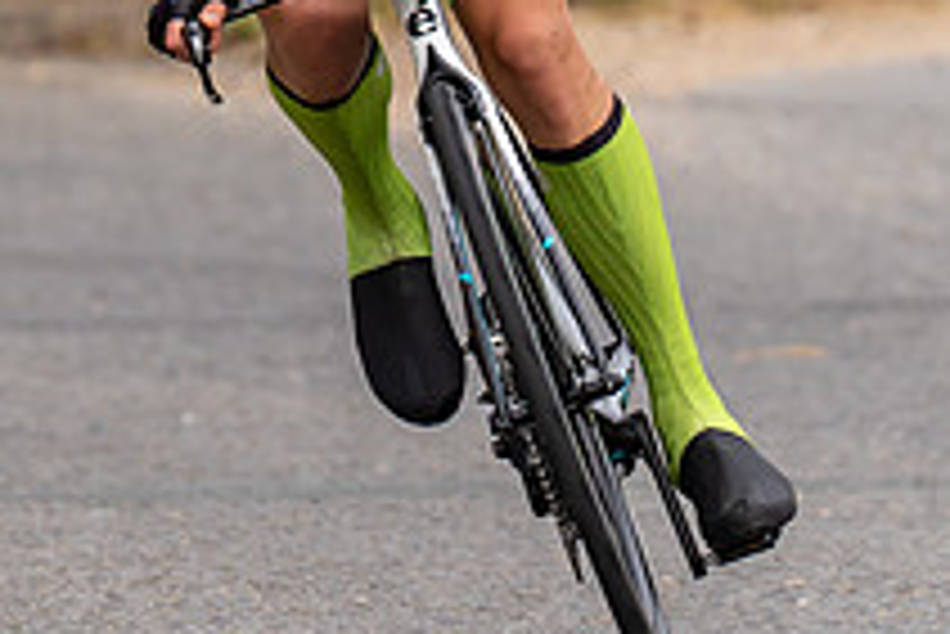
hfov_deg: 2.3
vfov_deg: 1.5
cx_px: 316
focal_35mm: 899
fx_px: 23739
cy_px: -423
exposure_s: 1/1000
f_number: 4
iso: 200
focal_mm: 197
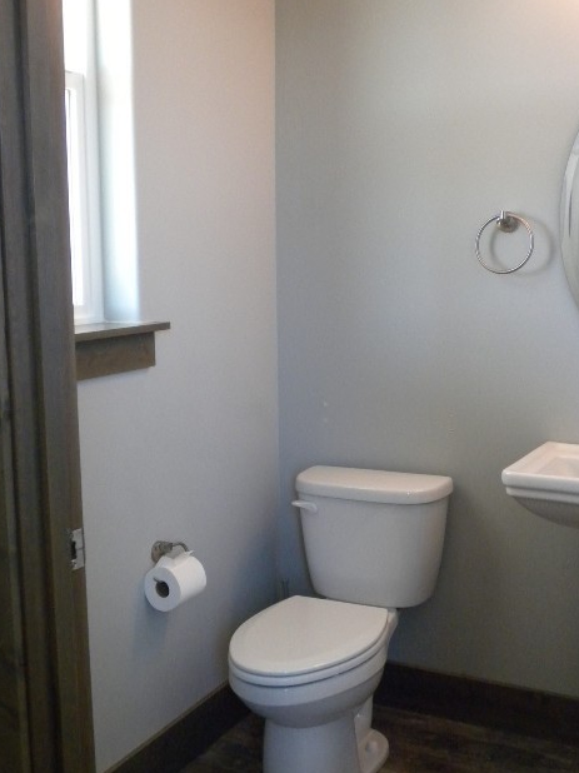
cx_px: 306
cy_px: 408
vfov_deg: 41.2
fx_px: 1027
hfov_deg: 31.5
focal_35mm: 46
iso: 400
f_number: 3.5
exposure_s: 1/52.8
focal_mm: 6.6
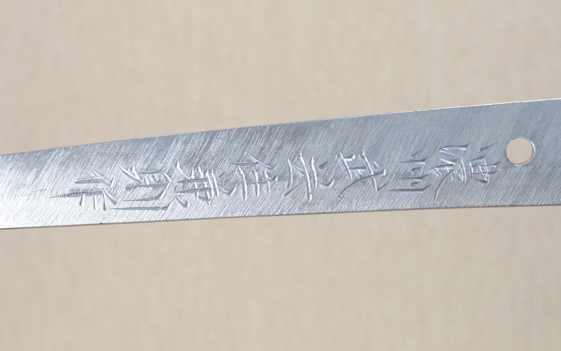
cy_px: 168
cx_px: 279
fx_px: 1766
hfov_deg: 18.0
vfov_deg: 11.3
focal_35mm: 116
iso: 400
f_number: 11
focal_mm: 75
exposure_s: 1/1.6
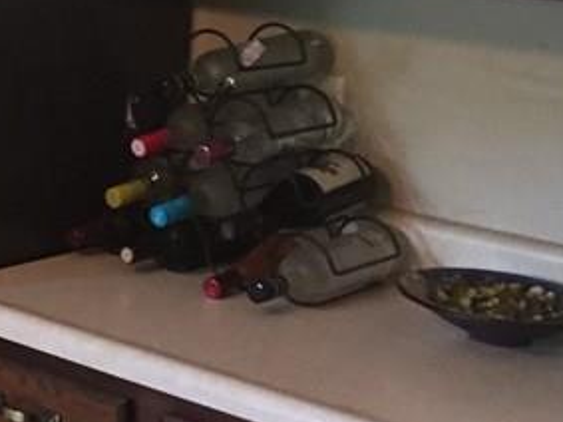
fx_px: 1707
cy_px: -24
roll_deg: +0.6
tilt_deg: -4.9
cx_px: -247
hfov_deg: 17.2
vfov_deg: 13.8
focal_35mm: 105
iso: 250
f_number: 2.2
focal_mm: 4.15
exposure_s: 1/17
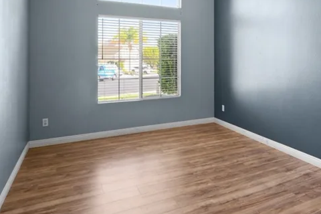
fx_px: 257
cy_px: 61
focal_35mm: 29
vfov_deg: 44.0
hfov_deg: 62.4
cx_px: 213
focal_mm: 16.5
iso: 1600
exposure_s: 1/15
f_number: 8
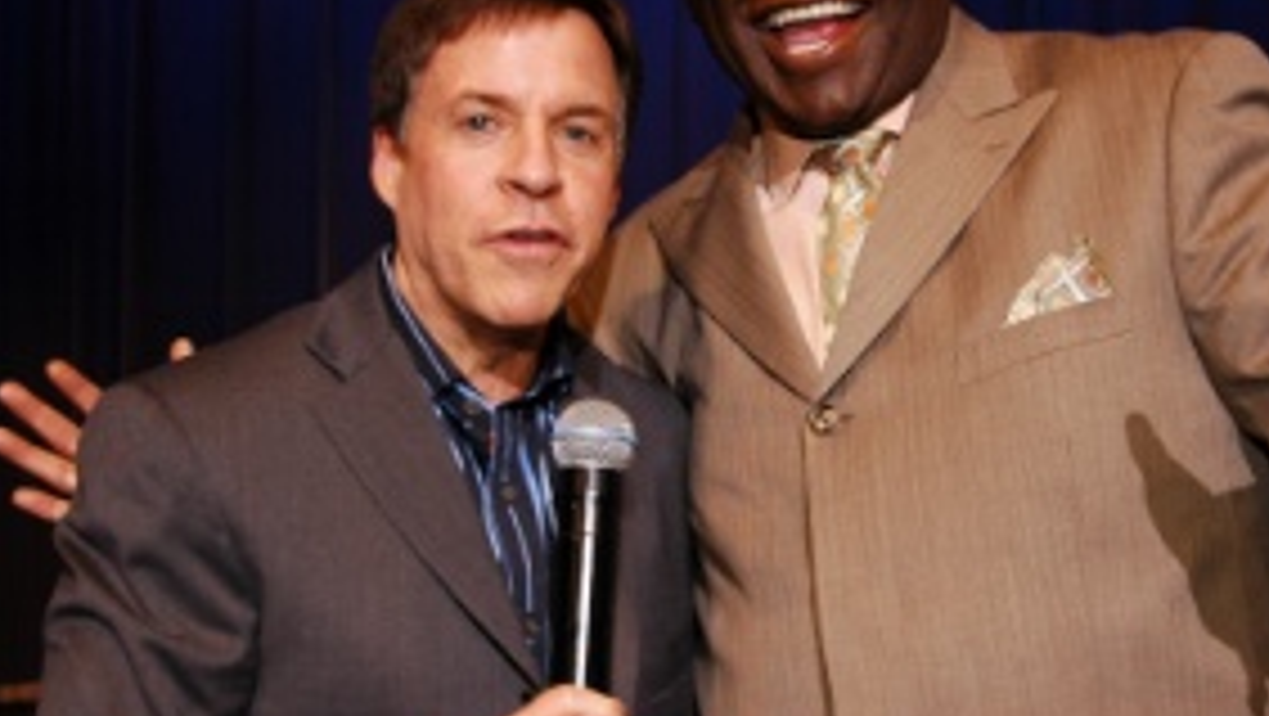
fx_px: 2020
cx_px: 770
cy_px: 297
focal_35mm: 60
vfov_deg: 20.1
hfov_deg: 34.7
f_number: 5
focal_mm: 24
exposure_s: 1/100
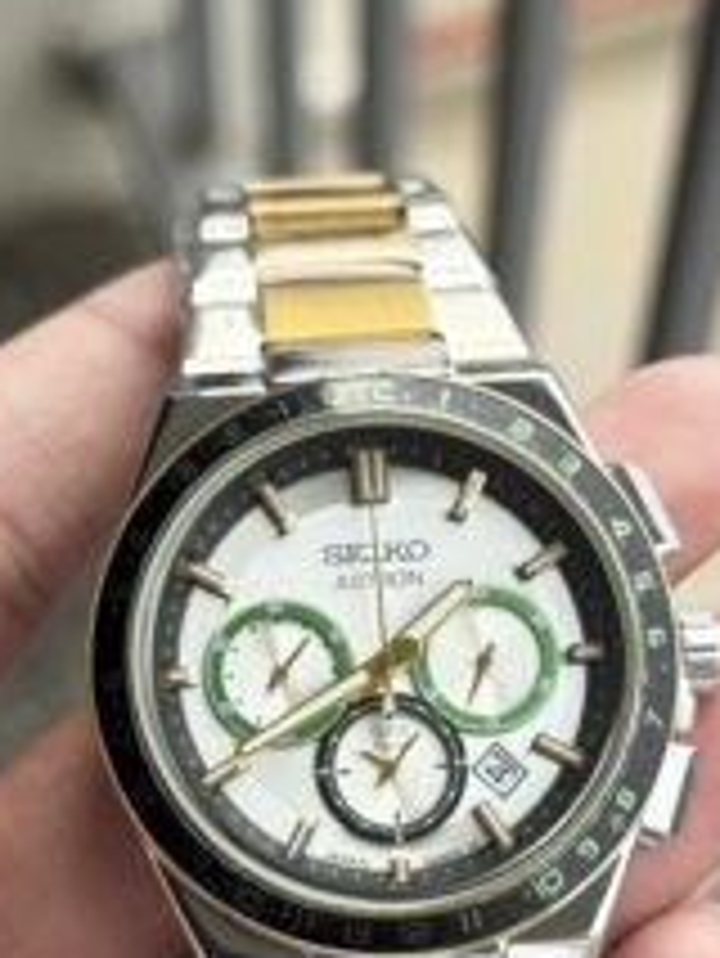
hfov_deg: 16.4
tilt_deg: -64.8
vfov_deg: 21.4
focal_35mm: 90
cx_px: 400
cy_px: 792
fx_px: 2493
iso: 64
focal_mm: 6.76
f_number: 1.78
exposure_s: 1/995
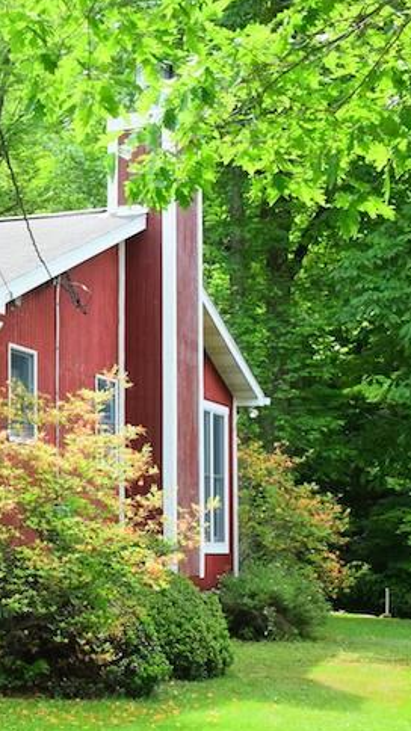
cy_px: 396
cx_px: -249
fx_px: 1512
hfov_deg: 14.2
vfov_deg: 27.2
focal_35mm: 78
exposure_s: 1/320
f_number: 11
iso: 1000
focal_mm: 24
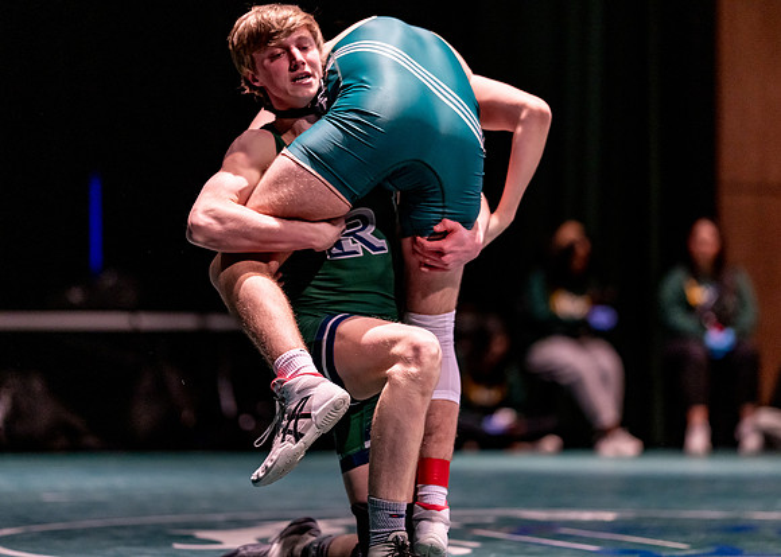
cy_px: 278
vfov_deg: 10.2
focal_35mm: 141
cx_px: 390
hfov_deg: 14.2
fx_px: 3137
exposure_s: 1/800
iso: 2000
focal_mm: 135
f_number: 1.8
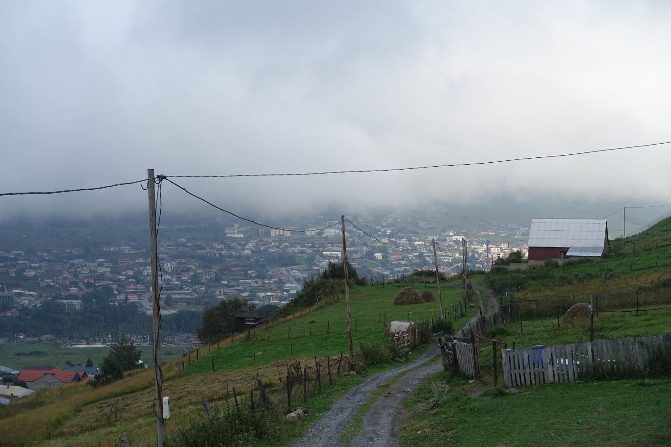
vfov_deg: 23.0
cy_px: 224
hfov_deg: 33.9
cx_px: 336
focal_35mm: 59
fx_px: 1100
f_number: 5.6
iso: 125
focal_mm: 21.79
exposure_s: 1/160
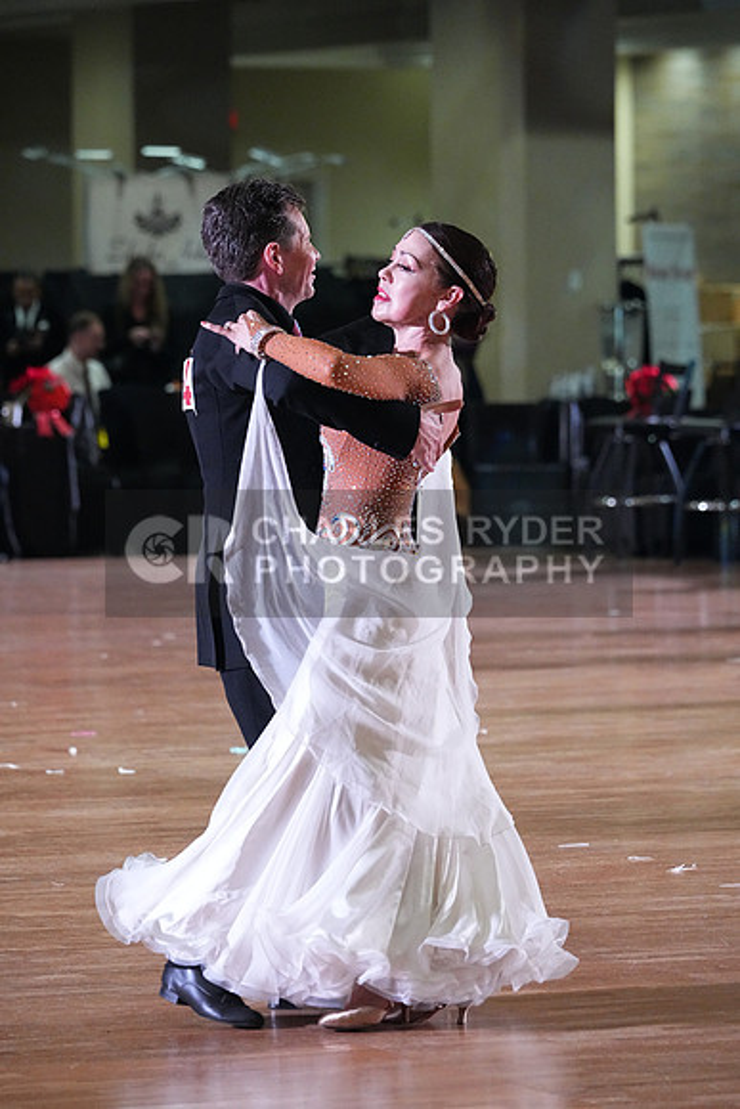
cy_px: 554
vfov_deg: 10.3
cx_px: 370
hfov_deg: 6.9
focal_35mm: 200
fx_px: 6163
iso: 10000
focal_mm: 200
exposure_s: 1/400
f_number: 5.6
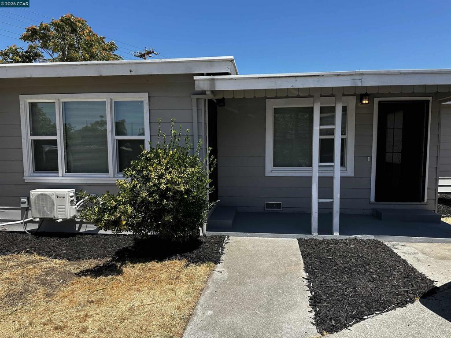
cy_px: 169
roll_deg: -1.2
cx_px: 226
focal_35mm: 24
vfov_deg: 56.8
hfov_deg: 71.6
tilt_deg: -3.5
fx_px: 313
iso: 80
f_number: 1.78
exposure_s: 1/2967
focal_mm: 6.86
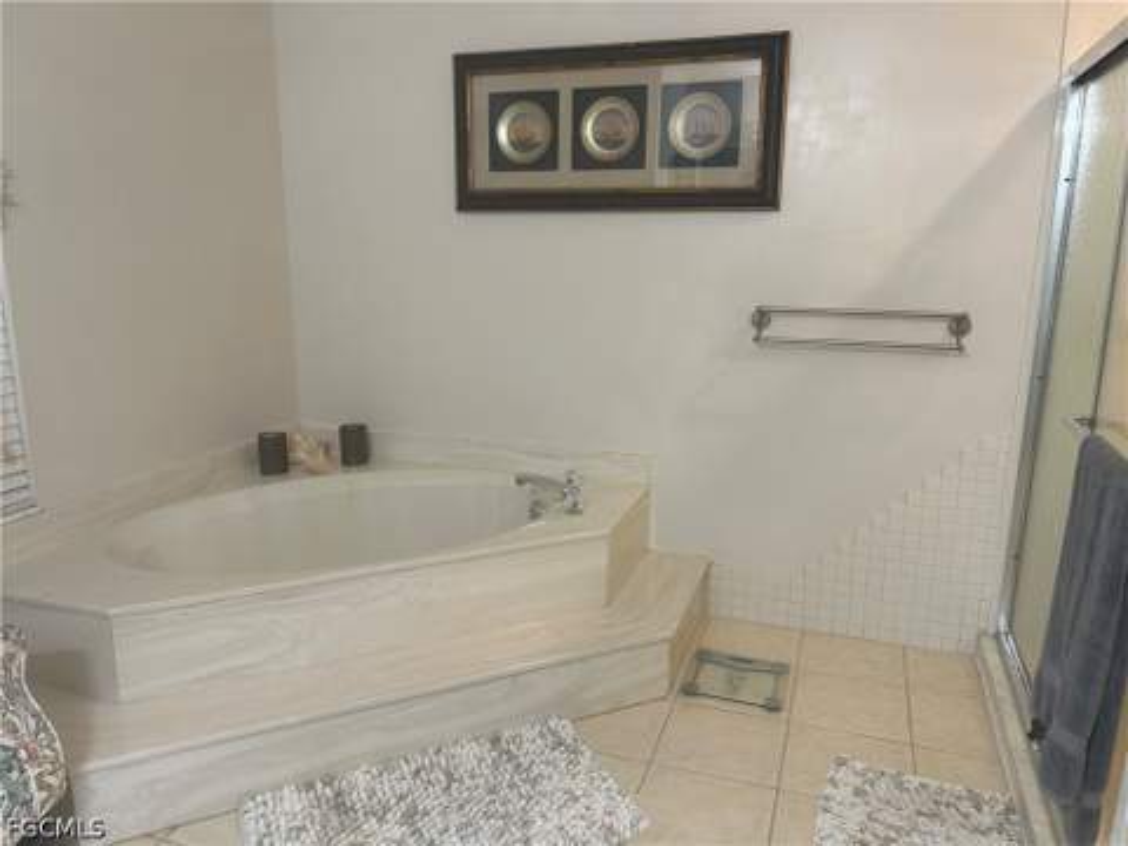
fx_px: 847
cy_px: 423
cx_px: 564
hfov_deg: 67.3
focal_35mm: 26
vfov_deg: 53.1
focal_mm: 5.7
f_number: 1.5
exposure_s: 1/120
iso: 100
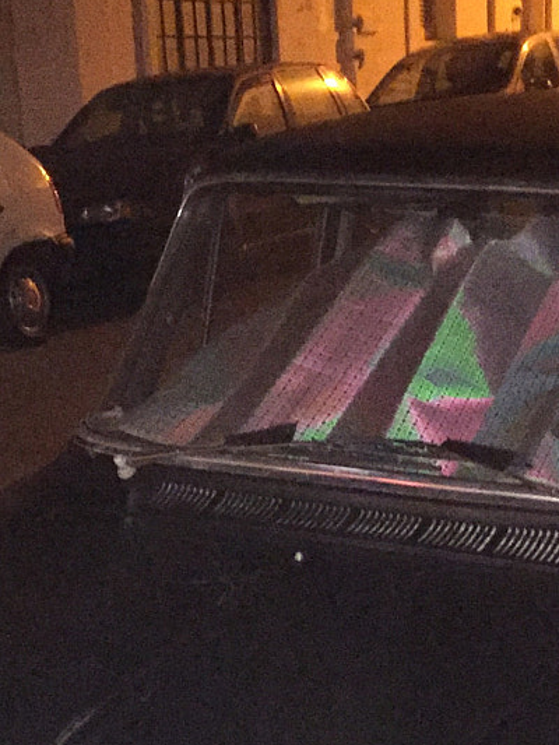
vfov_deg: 21.5
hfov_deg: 17.0
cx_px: 347
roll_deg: +2.1
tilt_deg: -19.3
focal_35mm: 87
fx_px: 1872
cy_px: 787
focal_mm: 4.15
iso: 1250
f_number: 2.2
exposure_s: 1/17
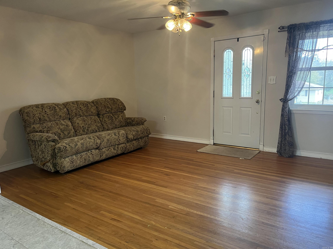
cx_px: 166
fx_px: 250
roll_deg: +1.9
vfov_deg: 53.1
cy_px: 124
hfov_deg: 67.3
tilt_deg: -10.2
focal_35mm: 26
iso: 200
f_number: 1.6
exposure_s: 1/60
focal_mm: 5.1
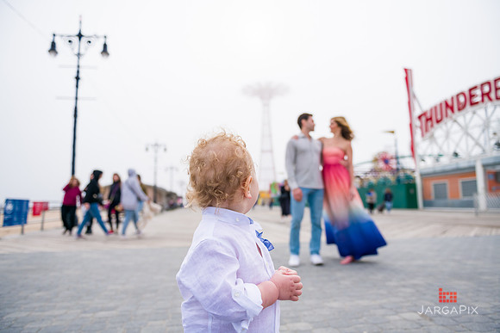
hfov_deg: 73.7
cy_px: 166
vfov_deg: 53.2
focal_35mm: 24
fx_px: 333
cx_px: 250
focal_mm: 24
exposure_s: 1/4000
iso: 200
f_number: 3.2
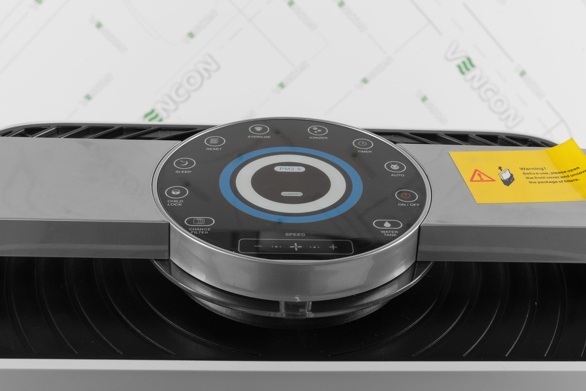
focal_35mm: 48
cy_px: 196
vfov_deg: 28.1
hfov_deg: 41.1
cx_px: 293
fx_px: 782
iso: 100
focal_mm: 48
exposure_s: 1/125
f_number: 14
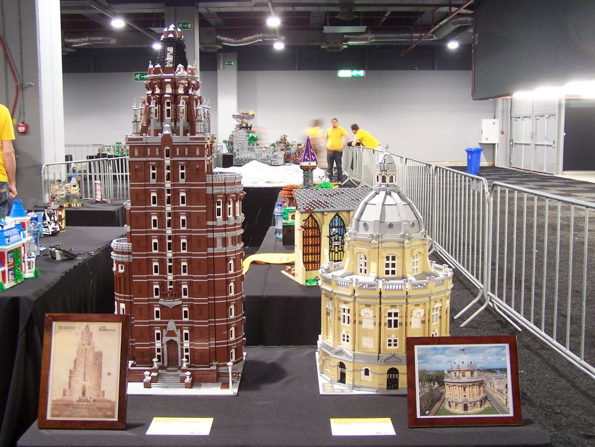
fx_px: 739
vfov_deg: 33.6
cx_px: 298
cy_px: 224
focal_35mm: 43
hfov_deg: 43.9
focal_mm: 7.1
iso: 80
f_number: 2.9
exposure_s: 1/2
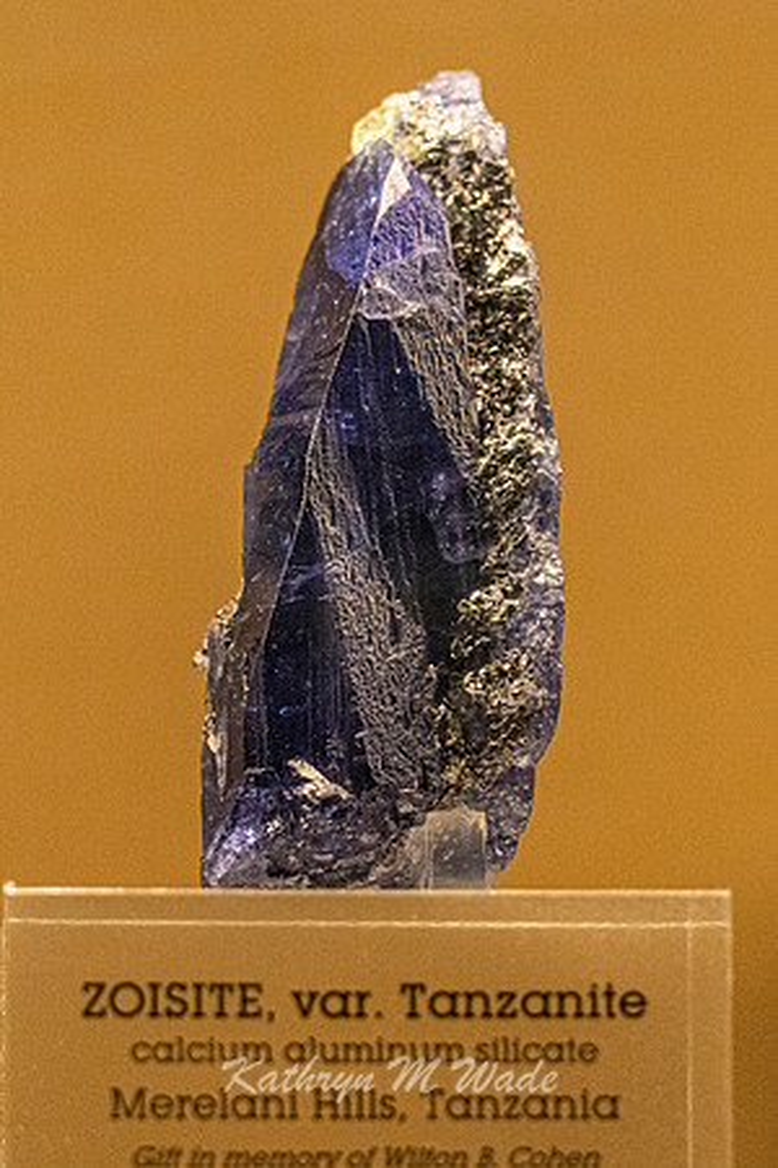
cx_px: 423
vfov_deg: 8.2
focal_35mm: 251
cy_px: 584
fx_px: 8132
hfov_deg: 5.5
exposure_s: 1/125
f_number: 6.3
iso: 5000
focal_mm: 166
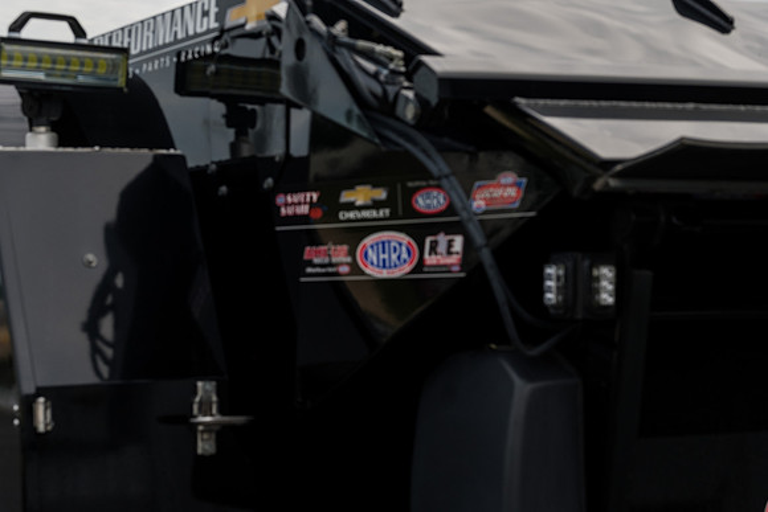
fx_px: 2027
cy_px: 256
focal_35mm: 95
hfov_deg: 21.5
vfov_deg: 14.4
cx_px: 384
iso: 400
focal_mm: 63.4
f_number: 9
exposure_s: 1/250
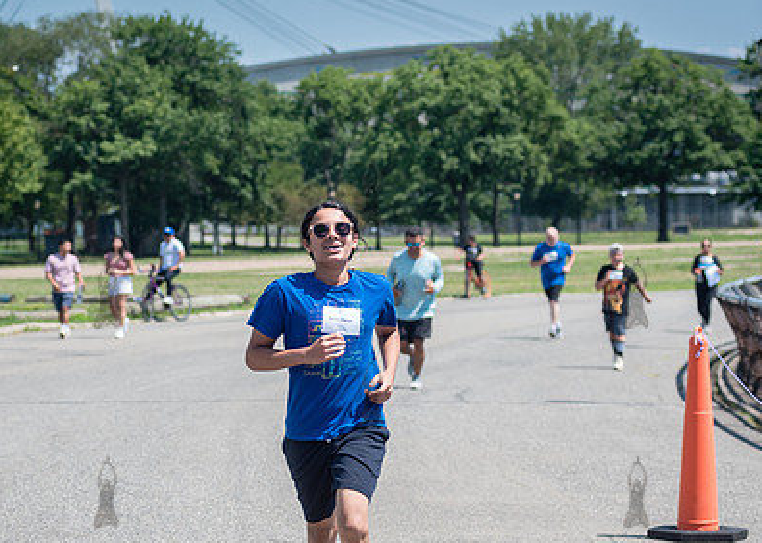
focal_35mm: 141
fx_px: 3048
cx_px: 294
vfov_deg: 10.2
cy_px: 366
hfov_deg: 14.2
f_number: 4
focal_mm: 86
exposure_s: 1/1600
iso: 200
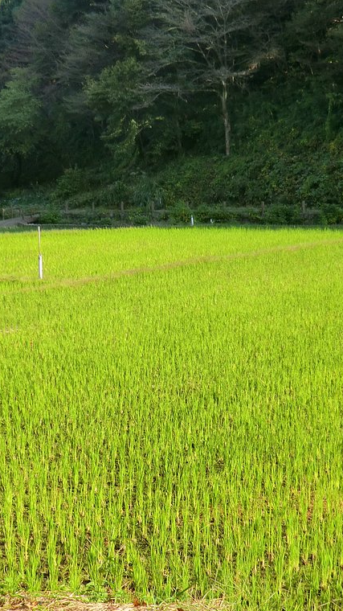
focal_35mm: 69
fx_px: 1117
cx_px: 159
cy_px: 307
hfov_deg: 17.5
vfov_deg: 30.6
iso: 64
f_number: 4
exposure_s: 1/160
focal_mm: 8.4
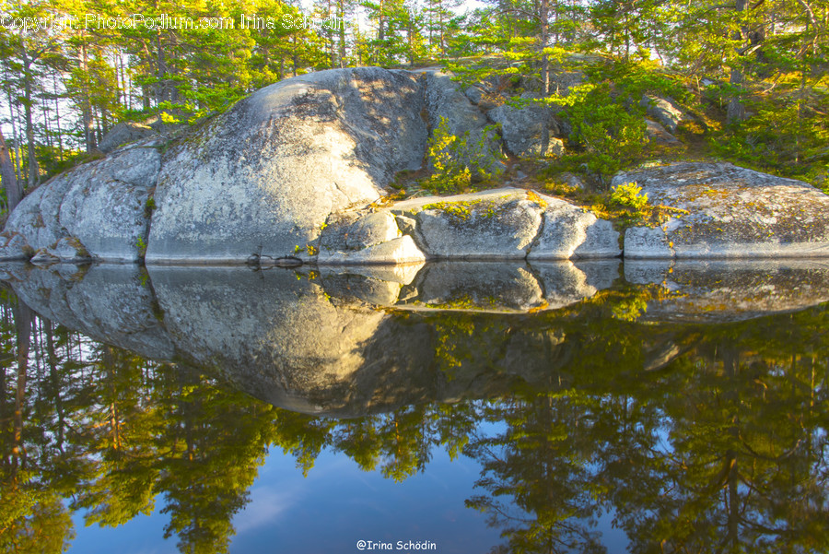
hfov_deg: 65.4
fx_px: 645
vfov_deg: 46.4
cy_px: 277
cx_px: 414
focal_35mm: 28
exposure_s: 1/2.5
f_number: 22
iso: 100
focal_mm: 28
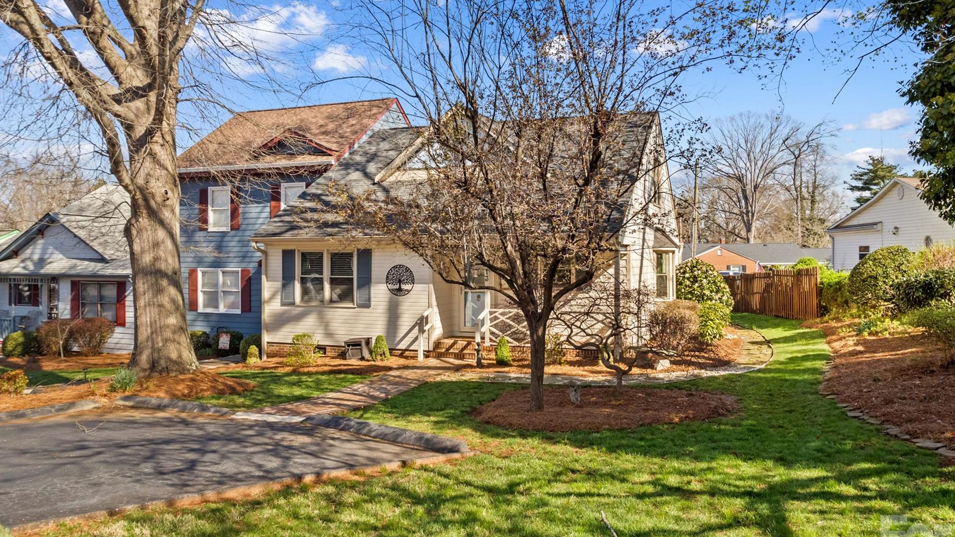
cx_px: 495
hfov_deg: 69.8
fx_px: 684
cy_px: 250
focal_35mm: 27
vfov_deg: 42.9
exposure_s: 1/500
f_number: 2.8
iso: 110
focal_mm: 8.38
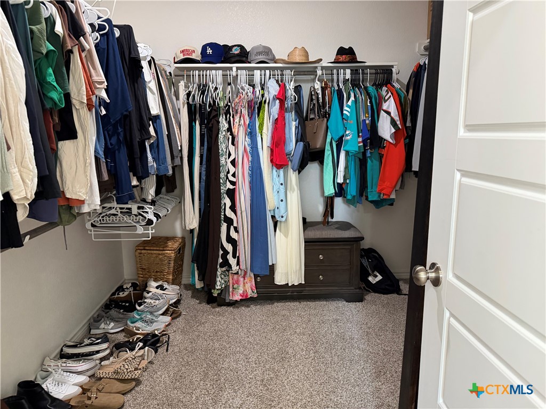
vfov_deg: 56.8
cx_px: 273
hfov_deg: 71.6
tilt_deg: -9.9
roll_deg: +1.4
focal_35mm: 24
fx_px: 379
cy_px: 204
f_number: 1.78
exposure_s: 1/60
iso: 400
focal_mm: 6.76
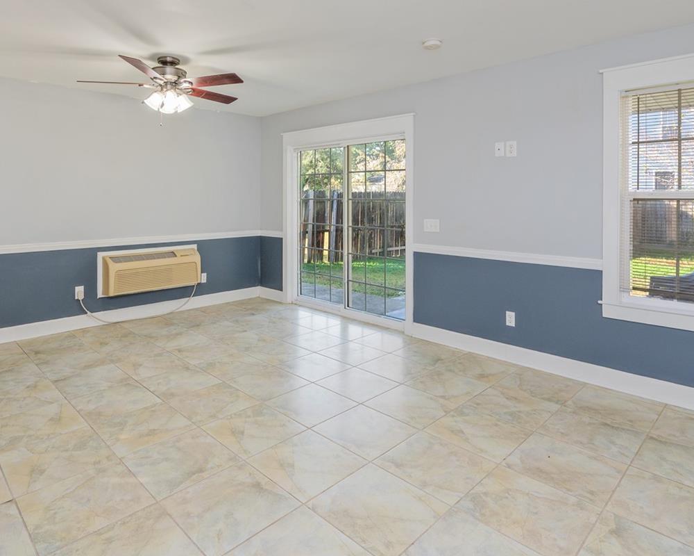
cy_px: 191
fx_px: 431
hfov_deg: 77.4
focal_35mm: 21
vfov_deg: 64.1
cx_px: 311
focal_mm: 14
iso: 640
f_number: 9
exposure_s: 1/50
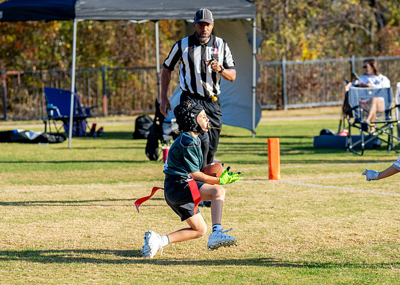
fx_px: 1812
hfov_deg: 12.6
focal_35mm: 160
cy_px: 188
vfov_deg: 9.0
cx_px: 205
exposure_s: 1/1600
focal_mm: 86
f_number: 2.8
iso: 250
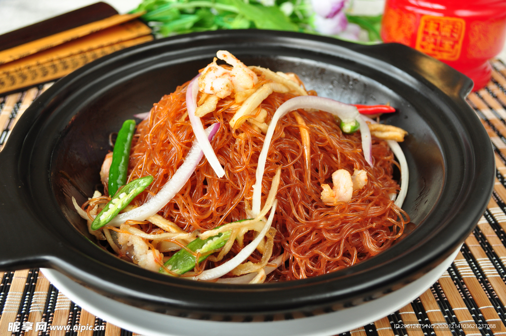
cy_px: 168
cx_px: 253
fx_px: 547
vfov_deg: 34.1
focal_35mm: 39
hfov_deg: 49.6
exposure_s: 1/40
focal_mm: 26
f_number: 6.3
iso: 200
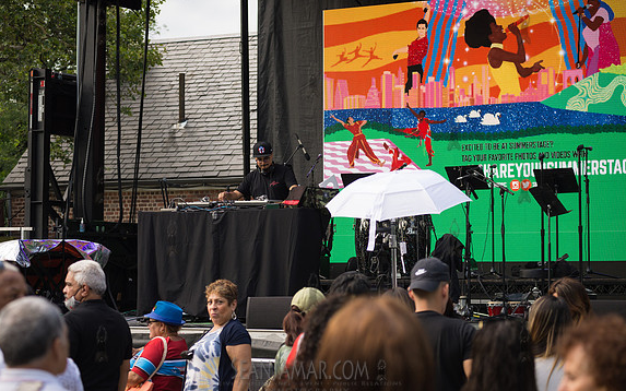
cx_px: 312
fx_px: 1621
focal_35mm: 95
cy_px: 184
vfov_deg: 13.8
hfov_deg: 21.9
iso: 500
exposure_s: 1/800
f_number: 5
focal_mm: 92
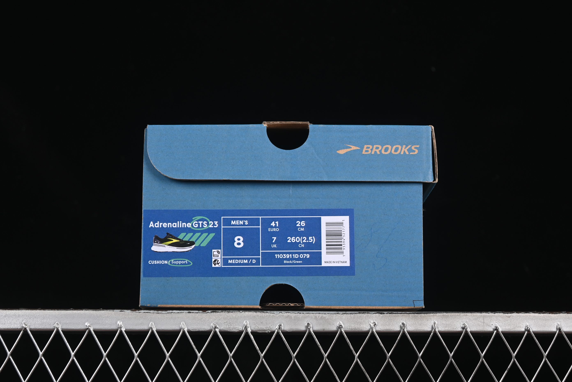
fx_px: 1192
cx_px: 286
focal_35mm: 75
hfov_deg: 27.0
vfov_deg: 18.2
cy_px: 191
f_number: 7.1
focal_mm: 50
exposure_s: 1/60
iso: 160
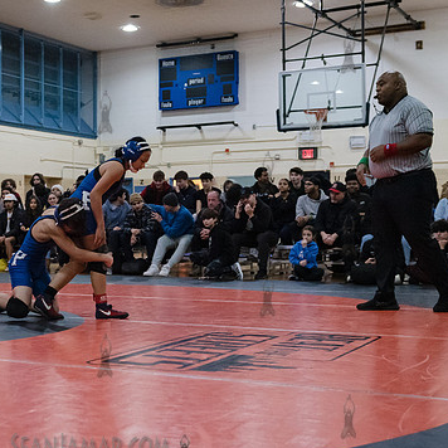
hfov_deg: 29.5
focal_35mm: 57
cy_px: 233
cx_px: 104
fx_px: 835
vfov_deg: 30.0
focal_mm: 38
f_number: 3.2
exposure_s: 1/320
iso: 8000
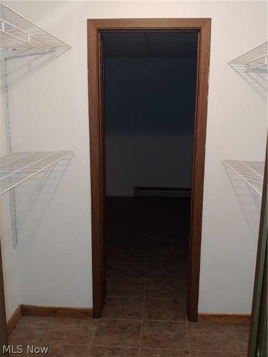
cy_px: 178
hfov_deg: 40.7
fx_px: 361
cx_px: 134
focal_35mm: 35
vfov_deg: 52.6
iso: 100
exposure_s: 1/40
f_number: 1.5
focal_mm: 4.23
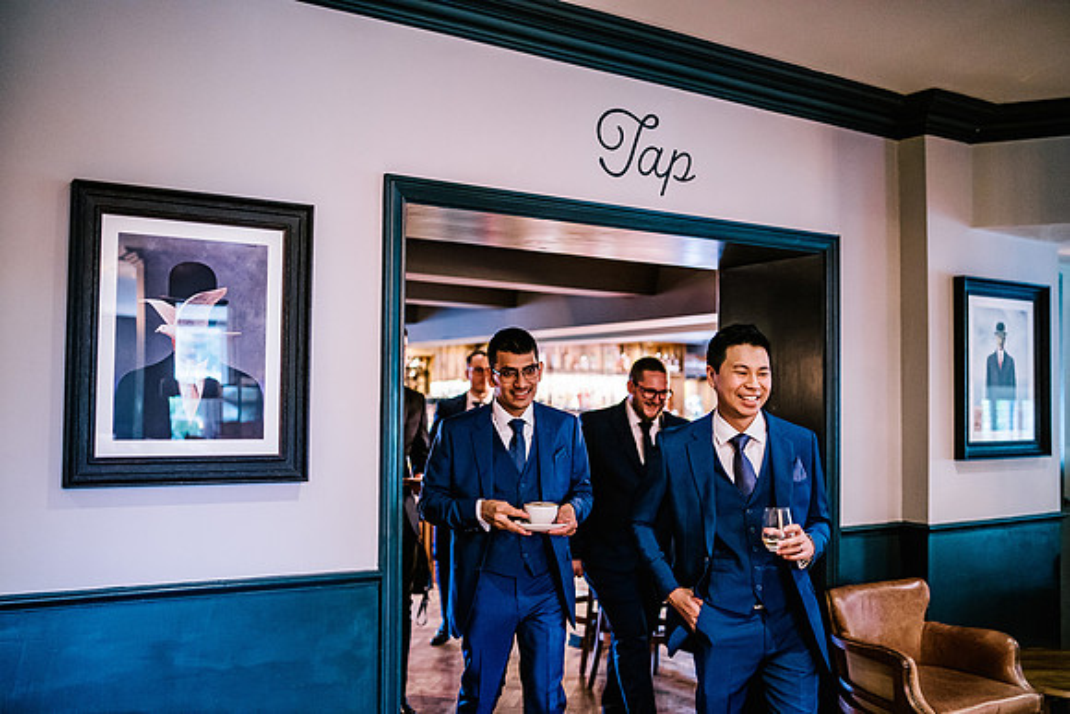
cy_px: 357
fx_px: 1040
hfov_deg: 54.4
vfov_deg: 37.9
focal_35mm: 35
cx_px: 535
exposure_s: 1/250
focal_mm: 35
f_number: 1.4
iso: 3200
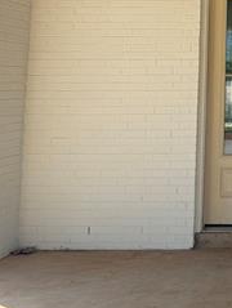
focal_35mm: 77
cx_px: 308
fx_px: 686
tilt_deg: +9.2
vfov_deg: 24.0
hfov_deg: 17.9
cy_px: -10
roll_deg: -0.3
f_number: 1.78
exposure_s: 1/2000
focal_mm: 6.76
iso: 80
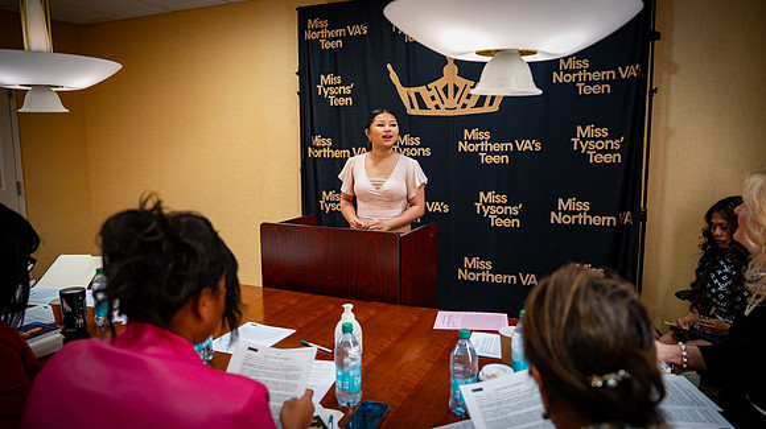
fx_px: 532
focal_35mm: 26
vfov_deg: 44.0
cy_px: 214
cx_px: 383
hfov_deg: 71.5
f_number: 2.8
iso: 800
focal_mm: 25
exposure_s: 1/125
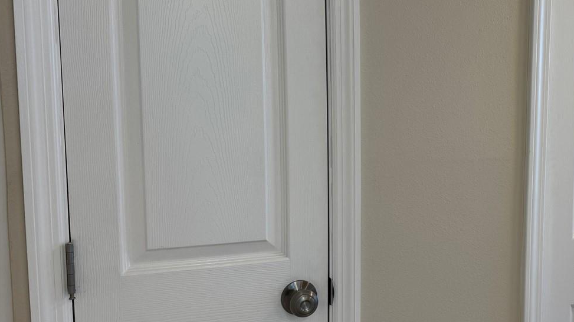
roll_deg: -0.6
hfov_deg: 44.7
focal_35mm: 43
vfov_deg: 27.7
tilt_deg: -6.7
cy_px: 161
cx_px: 470
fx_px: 654
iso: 80
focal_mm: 6.76
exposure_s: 1/120
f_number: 1.78
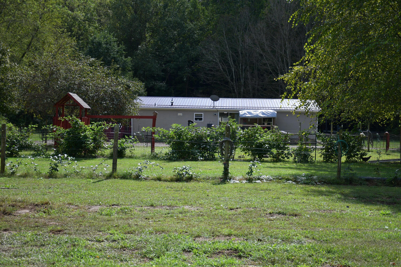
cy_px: 134
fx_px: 535
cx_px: 200
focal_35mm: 48
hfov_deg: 41.1
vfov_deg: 28.1
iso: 200
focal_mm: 32
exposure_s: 1/1250
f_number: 4
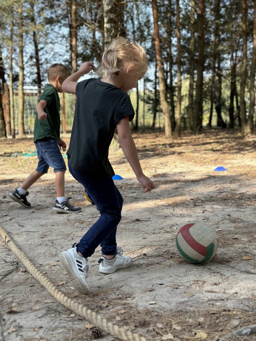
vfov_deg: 39.7
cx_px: 128
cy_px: 170
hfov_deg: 30.3
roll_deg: -1.0
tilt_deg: -2.8
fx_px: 473
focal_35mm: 48
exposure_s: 1/962
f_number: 1.78
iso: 80
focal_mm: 6.86
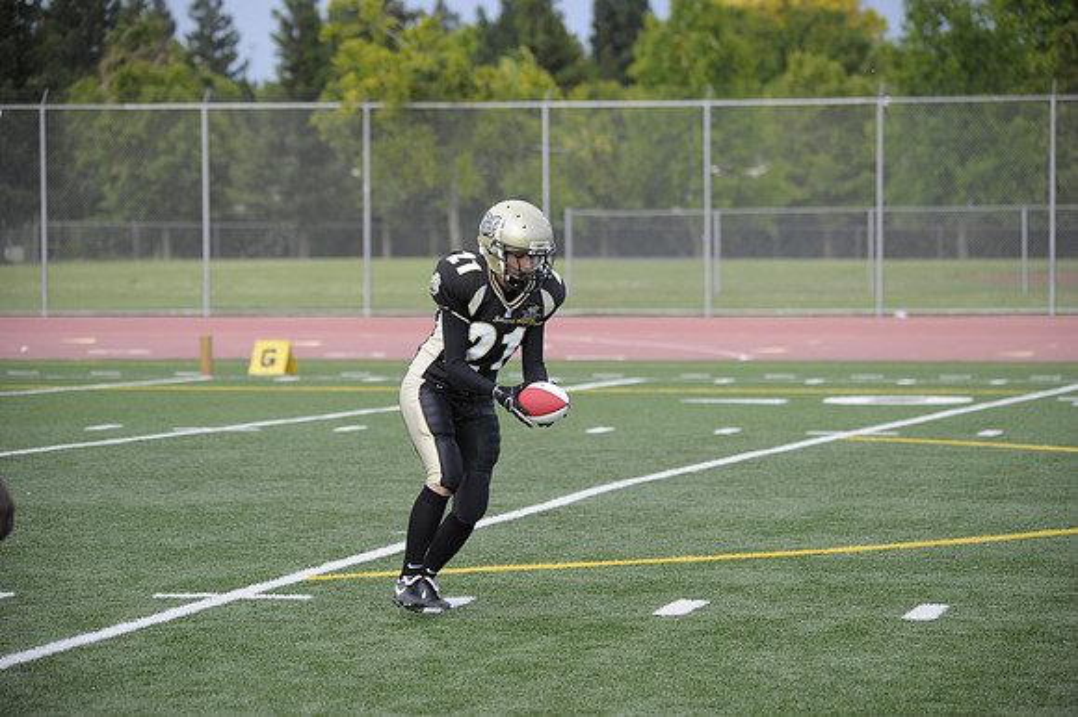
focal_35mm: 180
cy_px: 358
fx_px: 5387
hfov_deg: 11.4
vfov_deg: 7.6
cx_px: 539
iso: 800
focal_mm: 180
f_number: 5.3
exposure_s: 1/1000
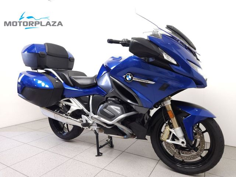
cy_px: 88
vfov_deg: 58.9
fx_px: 157
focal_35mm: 23
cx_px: 118
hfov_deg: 73.9
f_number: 1.8
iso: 160
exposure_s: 1/45
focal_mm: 5.4
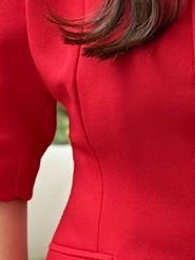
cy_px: 144
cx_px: 282
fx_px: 1947
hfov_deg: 5.7
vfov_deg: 7.6
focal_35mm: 259
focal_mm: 6.76
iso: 100
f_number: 1.78
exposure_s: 1/300
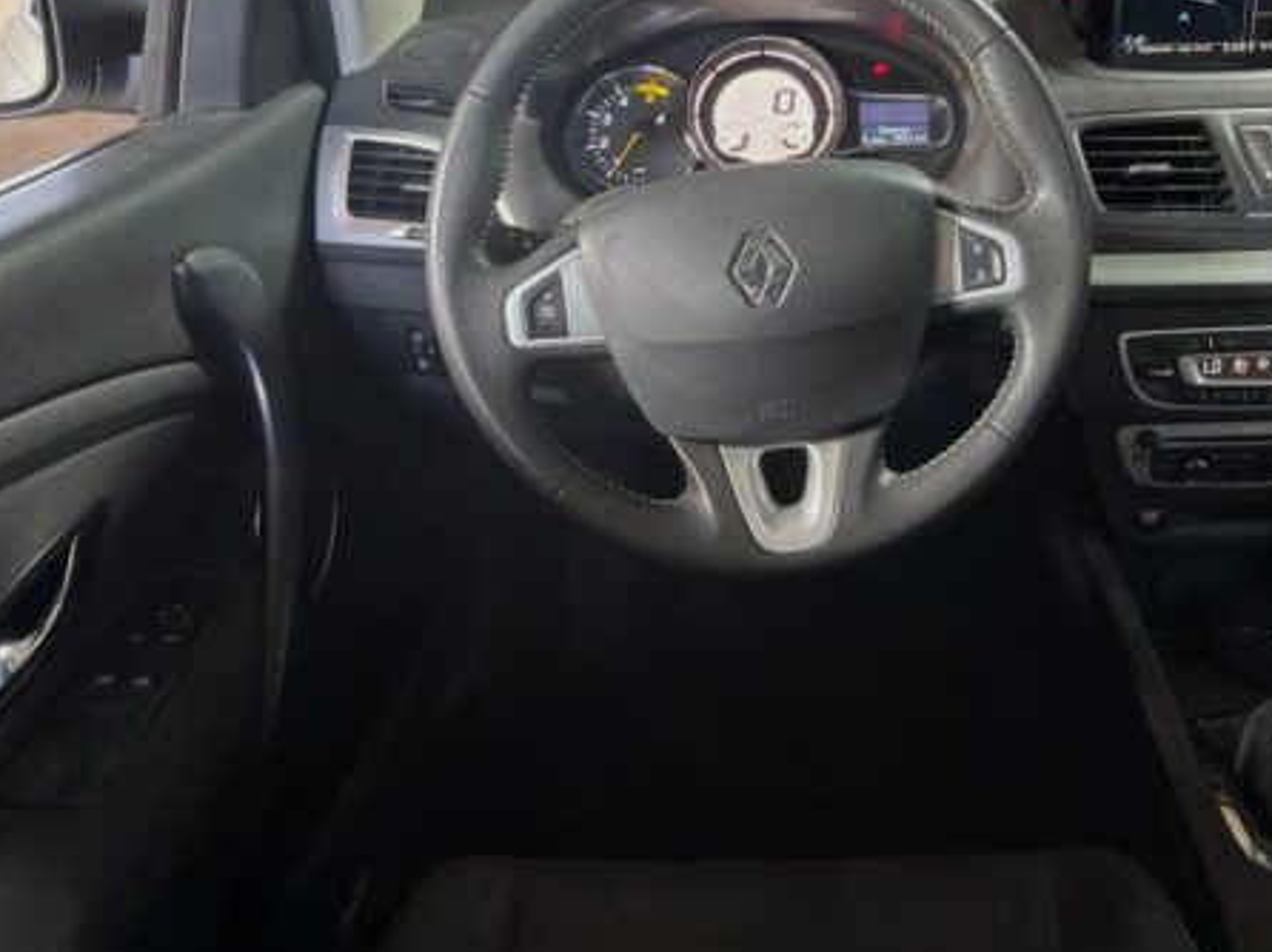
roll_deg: +1.2
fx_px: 1175
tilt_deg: -26.1
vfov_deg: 43.4
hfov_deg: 55.9
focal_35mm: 32
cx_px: 827
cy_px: 309
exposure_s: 1/20
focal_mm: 2.22
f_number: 2.2
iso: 250
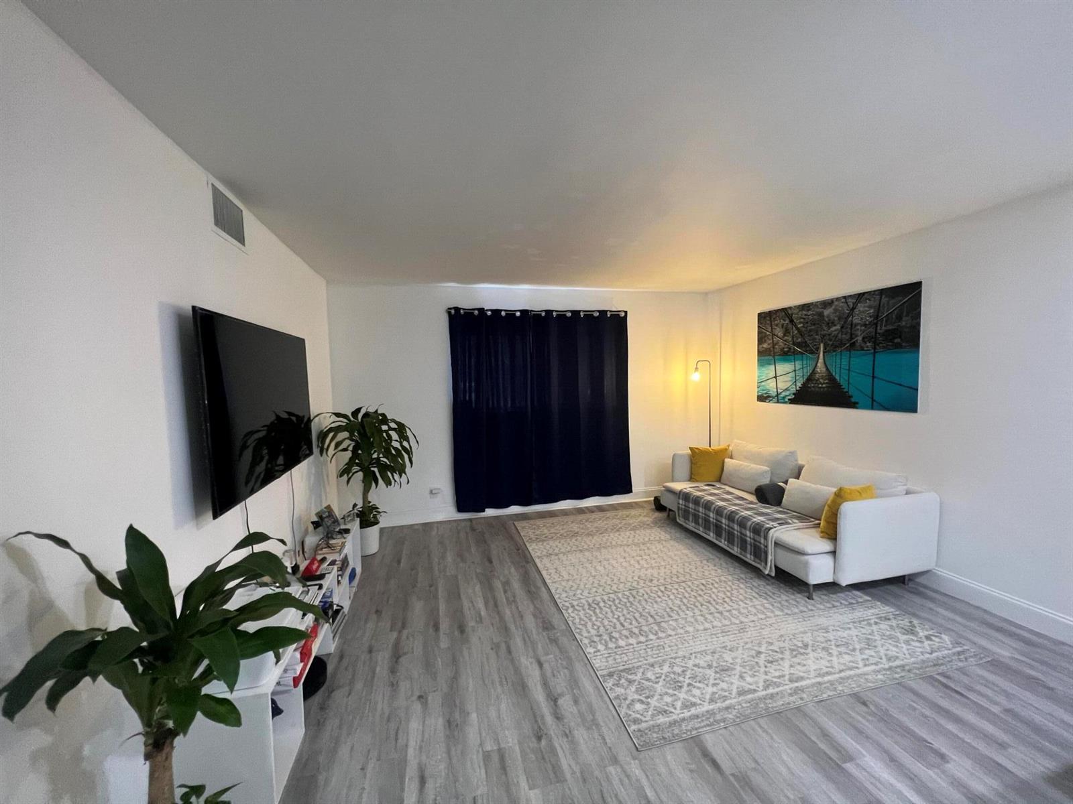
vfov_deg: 89.9
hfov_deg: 106.2
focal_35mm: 13
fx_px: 403
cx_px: 536
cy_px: 402
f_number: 1.8
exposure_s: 1/60
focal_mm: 1.57
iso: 320
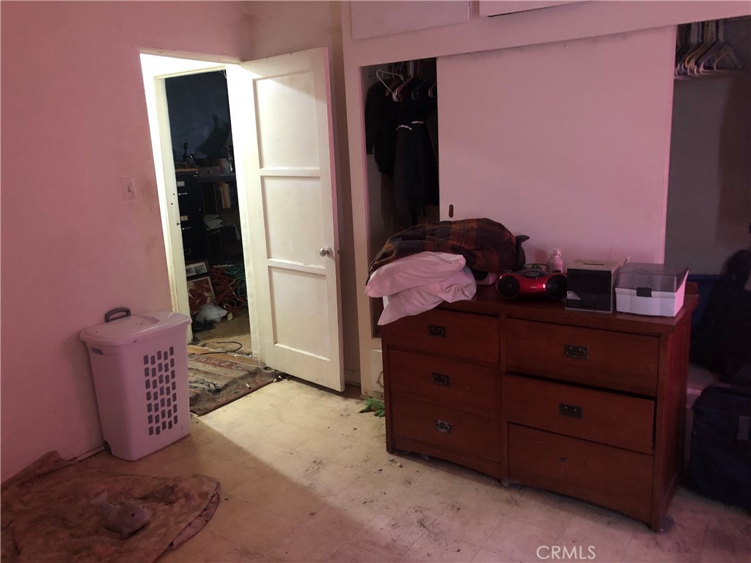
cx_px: 376
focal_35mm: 28
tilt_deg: -11.8
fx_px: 607
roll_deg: +3.5
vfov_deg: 49.7
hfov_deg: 63.4
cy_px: 282
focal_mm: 4
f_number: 1.8
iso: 100
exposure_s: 1/4
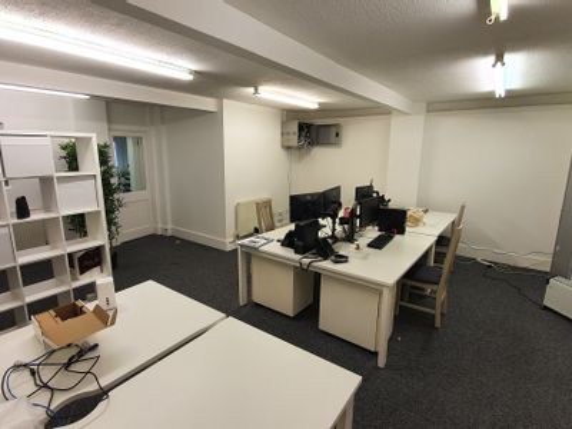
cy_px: 214
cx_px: 286
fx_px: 215
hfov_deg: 106.2
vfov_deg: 89.9
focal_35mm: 13
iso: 50
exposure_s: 1/50
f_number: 2.2
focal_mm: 1.8
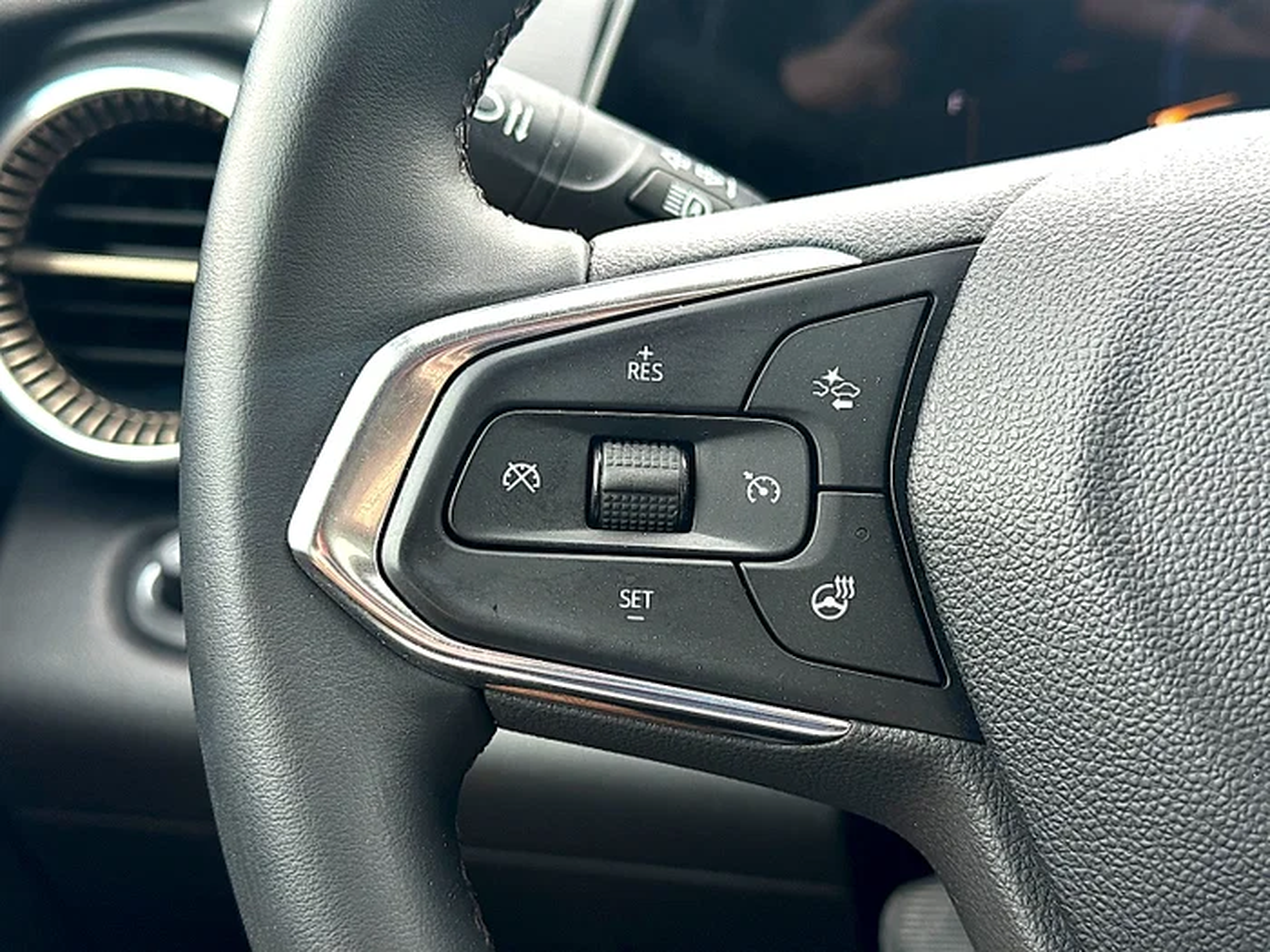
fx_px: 1761
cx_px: 635
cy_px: 476
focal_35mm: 48
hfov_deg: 39.7
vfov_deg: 30.3
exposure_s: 1/121
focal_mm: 6.86
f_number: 1.78
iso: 50
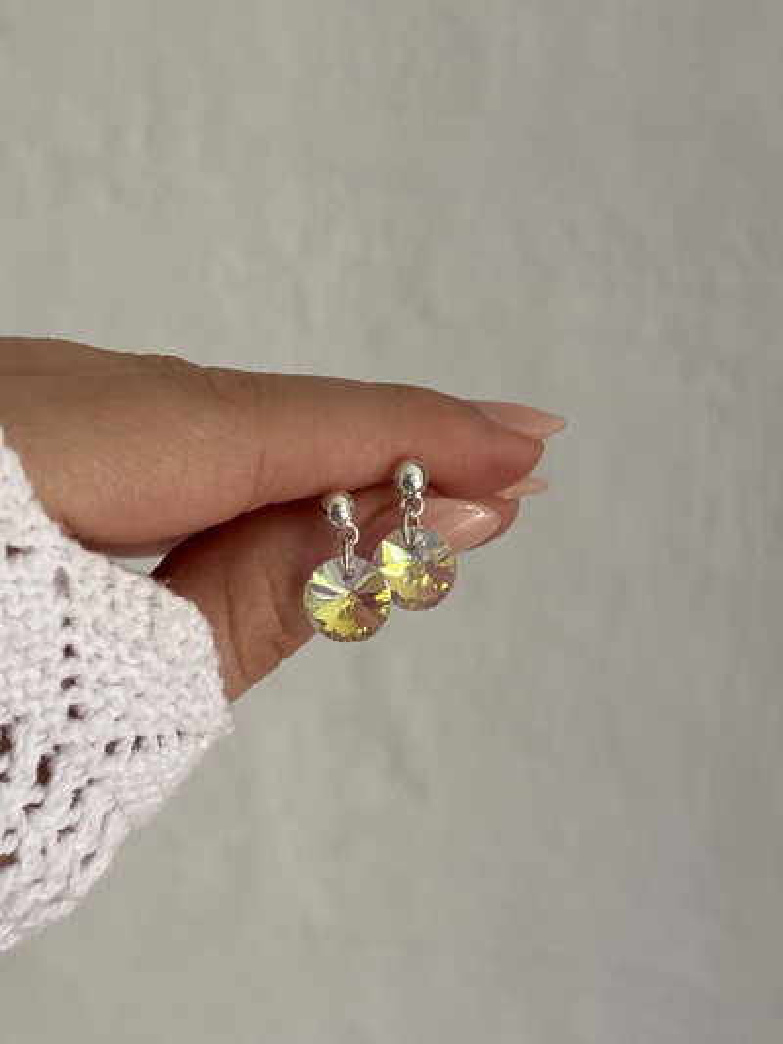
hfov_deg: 28.0
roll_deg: +0.7
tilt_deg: -11.3
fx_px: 1568
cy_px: 522
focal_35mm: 52
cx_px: 392
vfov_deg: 36.8
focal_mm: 5.96
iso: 80
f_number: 1.6
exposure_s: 1/60
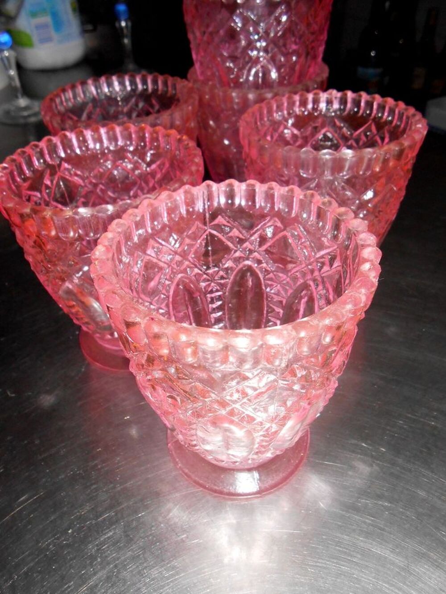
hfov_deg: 53.1
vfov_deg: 67.3
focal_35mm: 26
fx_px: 447
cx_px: 223
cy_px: 297
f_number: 11.5
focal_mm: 4.6
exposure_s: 1/25
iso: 200
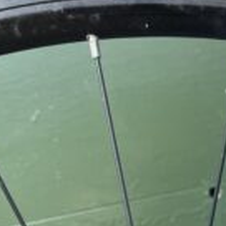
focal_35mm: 81
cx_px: 274
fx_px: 598
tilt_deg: -7.5
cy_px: 249
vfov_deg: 20.4
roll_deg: +14.3
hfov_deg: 20.0
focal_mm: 5.1
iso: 50
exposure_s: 1/1623
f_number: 1.6
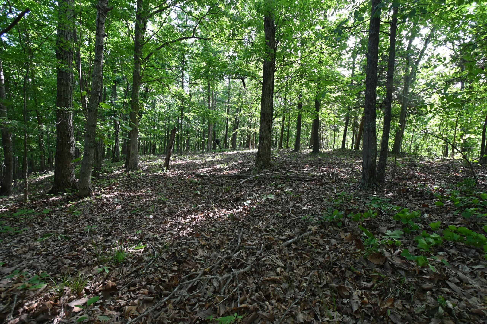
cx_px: 244
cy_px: 162
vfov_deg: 77.3
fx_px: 203
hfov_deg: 100.4
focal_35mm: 15
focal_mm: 10
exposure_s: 1/125
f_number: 4.5
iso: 400
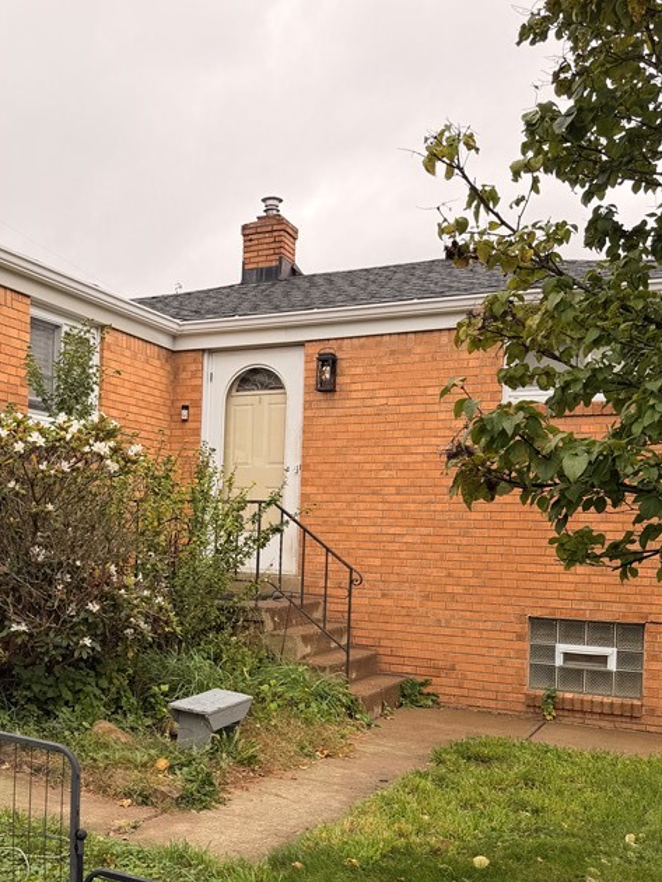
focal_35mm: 39
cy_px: 557
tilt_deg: -2.3
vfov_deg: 47.4
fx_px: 994
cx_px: 181
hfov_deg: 36.1
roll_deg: -0.8
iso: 80
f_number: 1.78
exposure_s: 1/909
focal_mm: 6.76
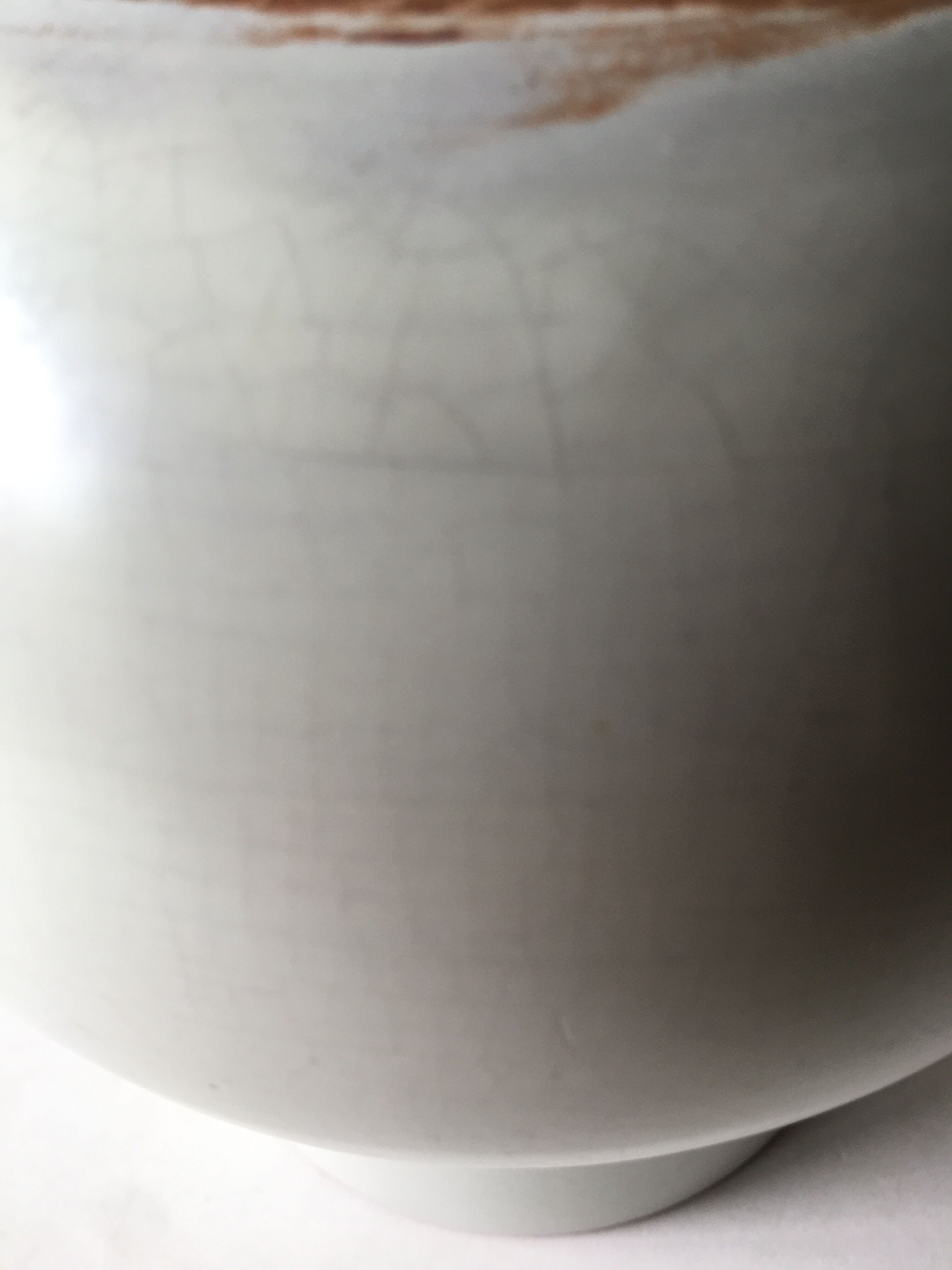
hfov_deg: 48.2
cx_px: 476
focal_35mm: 29
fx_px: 1063
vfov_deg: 61.7
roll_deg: +5.2
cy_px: 635
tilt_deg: -40.6
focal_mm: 4.15
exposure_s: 1/100
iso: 40
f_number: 2.2
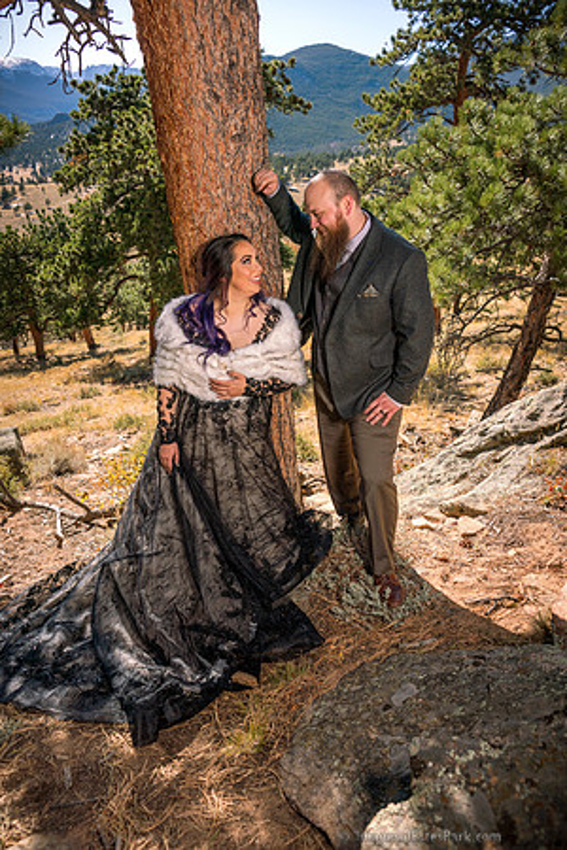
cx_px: 284
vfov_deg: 73.7
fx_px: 567
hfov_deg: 53.1
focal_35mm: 24
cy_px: 425
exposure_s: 1/2000
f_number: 4
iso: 200
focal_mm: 24
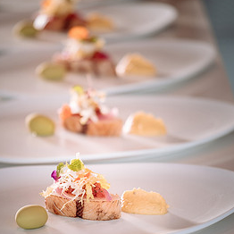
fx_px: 1338
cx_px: 108
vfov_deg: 10.0
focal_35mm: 175
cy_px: 130
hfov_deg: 10.0
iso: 200
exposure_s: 1/160
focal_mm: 80
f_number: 2.8
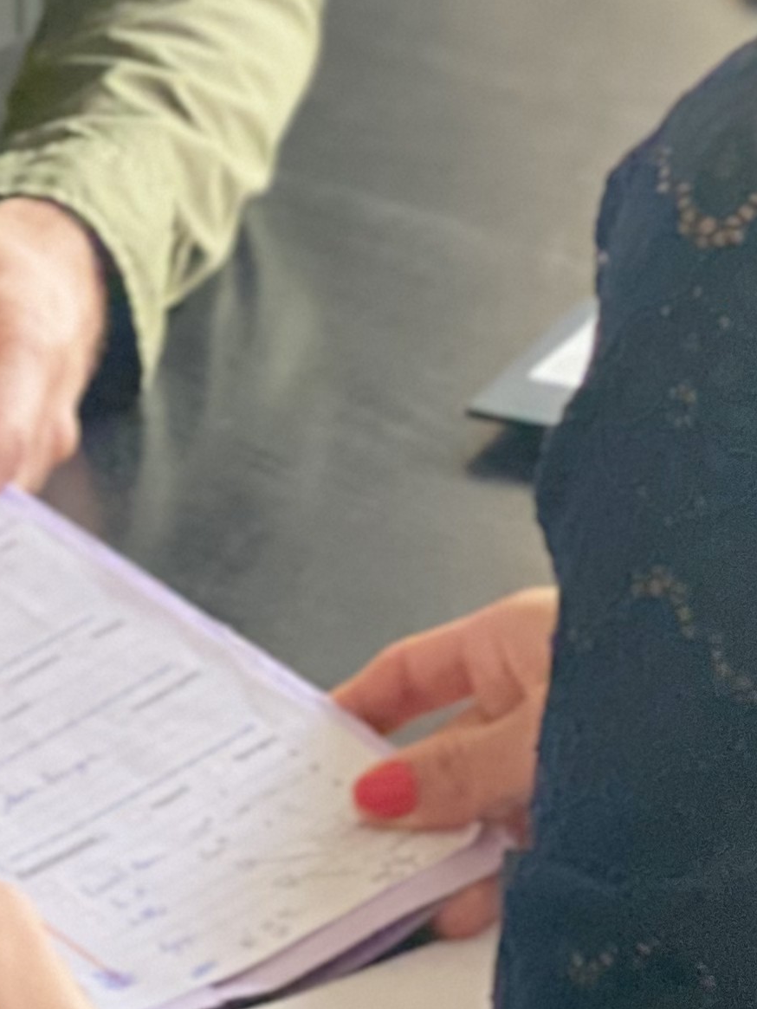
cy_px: -535
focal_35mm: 180
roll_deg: +0.2
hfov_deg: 8.2
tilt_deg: -10.1
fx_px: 5247
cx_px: 100
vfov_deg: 10.6
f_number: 2
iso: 250
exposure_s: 1/97
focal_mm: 6
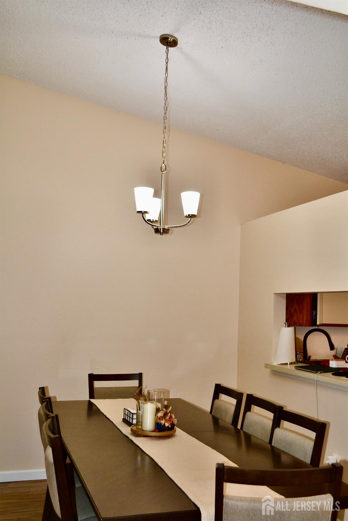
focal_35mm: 36
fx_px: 522
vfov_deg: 53.1
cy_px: 260
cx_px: 174
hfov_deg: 36.9
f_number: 4
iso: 800
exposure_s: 1/60
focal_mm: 24
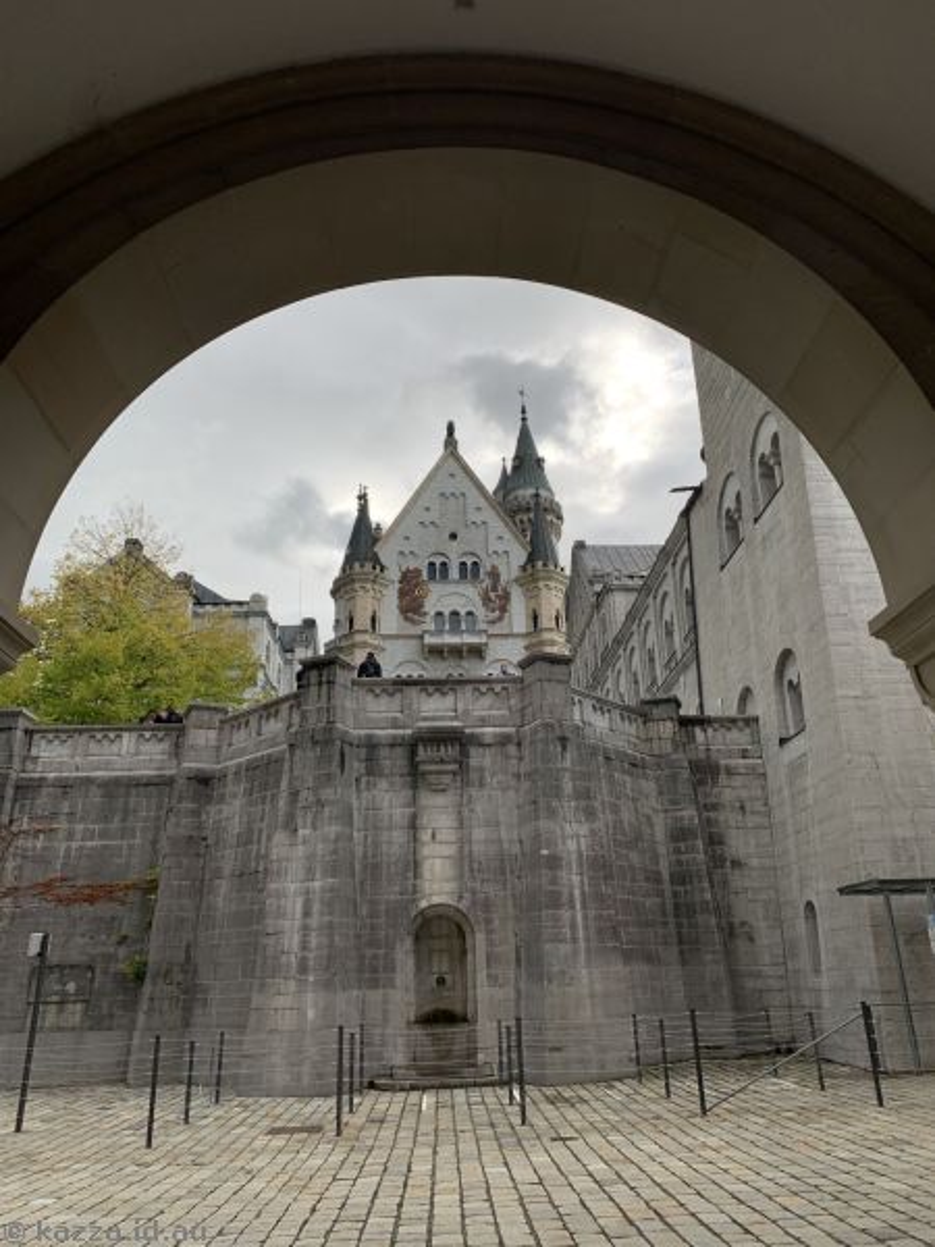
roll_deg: +2.5
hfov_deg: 53.1
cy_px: 624
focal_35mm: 26
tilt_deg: +19.2
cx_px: 468
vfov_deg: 67.3
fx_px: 936
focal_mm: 4.25
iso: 25
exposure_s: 1/605
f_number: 1.8
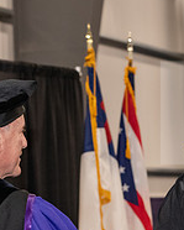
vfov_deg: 9.4
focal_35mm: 205
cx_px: 123
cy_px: 211
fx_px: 1394
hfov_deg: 7.5
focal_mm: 70
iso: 2500
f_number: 5
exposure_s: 1/200
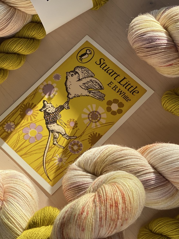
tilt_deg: -70.5
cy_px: 130
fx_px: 524
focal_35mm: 76
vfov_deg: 25.7
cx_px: 59
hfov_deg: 19.3
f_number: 2
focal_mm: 6
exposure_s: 1/277
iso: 20
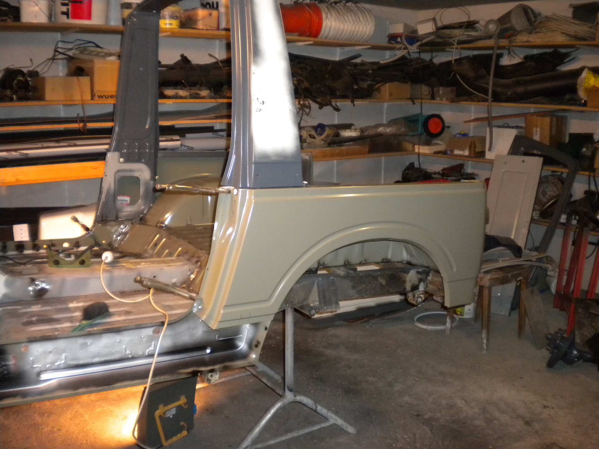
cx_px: 300
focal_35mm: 35
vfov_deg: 40.7
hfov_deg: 52.6
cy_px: 224
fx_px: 606
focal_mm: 6.3
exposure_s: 1/30
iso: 400
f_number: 3.1
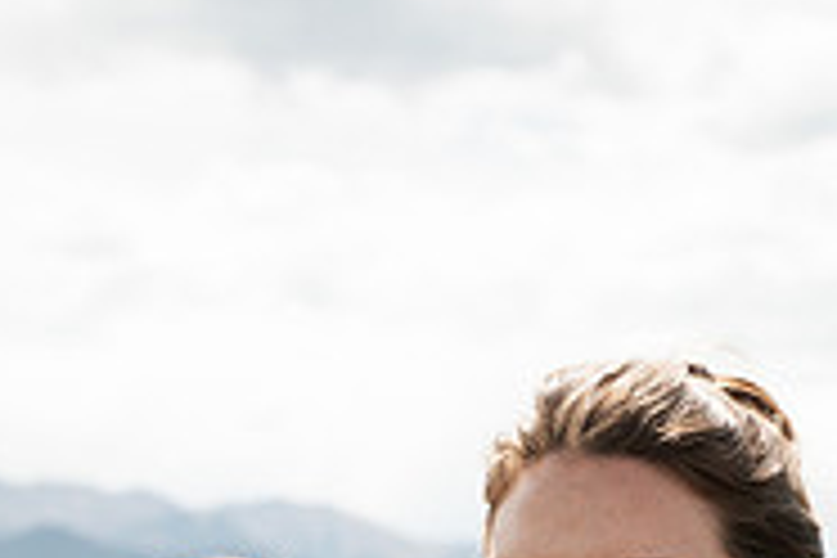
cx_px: 502
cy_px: 940
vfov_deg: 10.7
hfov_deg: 16.9
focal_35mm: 121
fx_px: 2813
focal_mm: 50
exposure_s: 1/500
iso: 100
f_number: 4.5
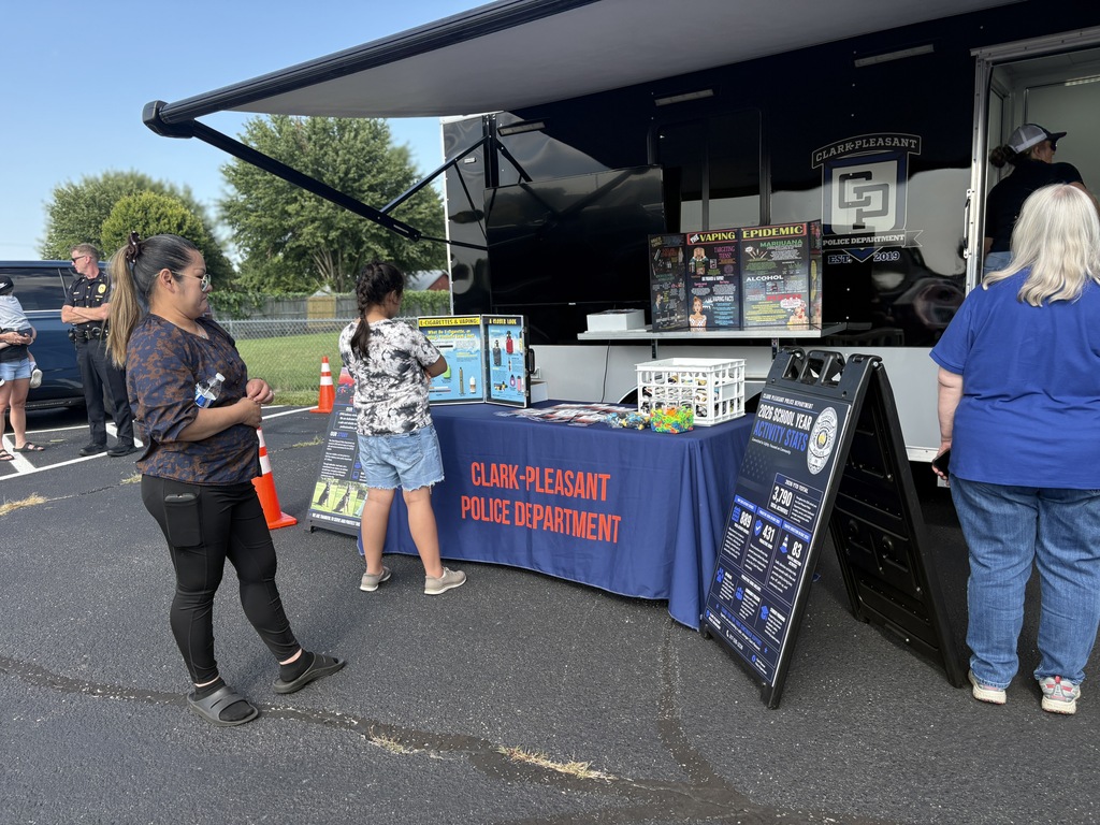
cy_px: 412
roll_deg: +1.8
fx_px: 826
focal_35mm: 26
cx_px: 550
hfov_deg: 67.3
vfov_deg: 53.1
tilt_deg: -8.4
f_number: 1.6
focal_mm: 5.96
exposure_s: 1/1117
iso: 50
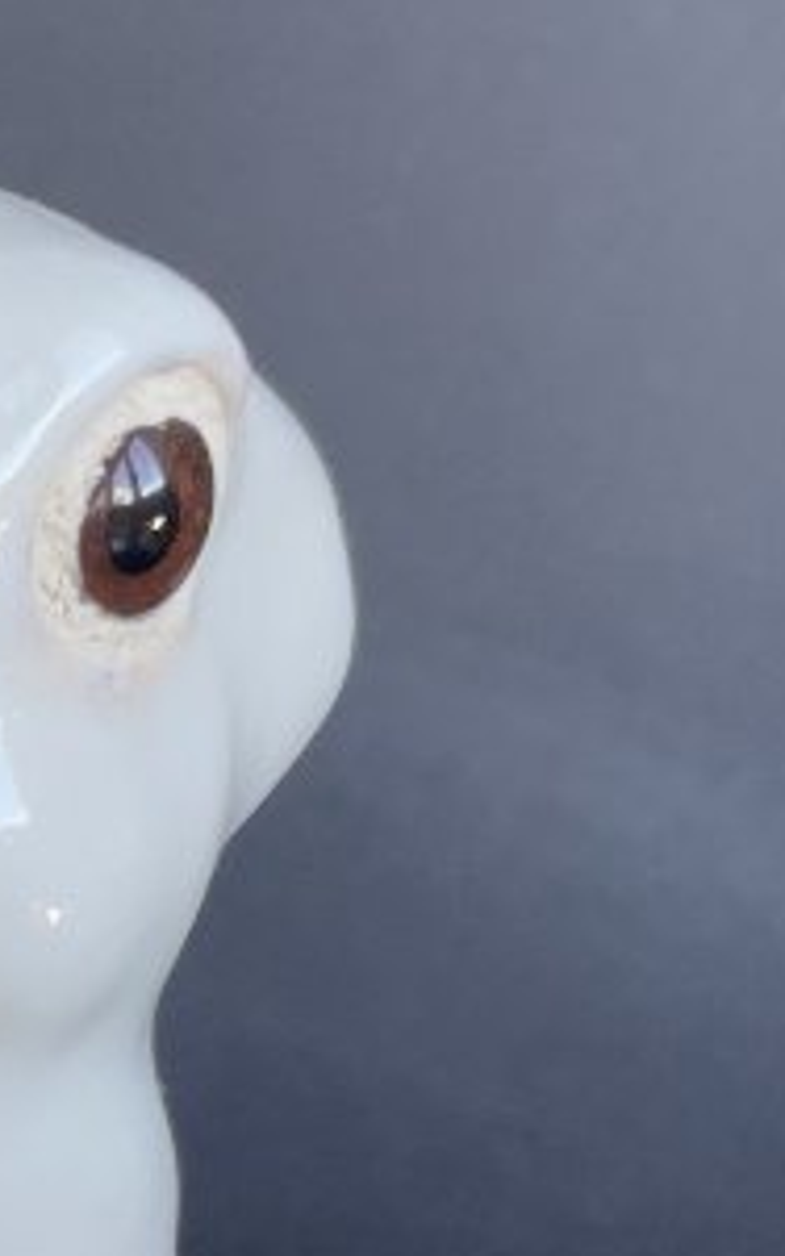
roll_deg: +4.5
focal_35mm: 110
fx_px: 3767
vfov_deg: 18.4
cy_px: 1319
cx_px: -714
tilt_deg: -25.2
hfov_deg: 11.0
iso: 100
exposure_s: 1/121
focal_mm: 4.2
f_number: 1.6
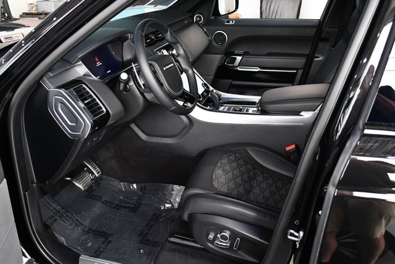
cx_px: 198
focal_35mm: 36
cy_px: 132
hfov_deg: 53.1
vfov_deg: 36.9
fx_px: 395
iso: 2000
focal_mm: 18
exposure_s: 1/125
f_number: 3.5
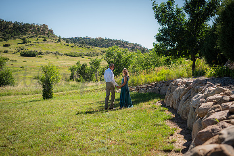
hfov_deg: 39.6
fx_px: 325
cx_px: 117
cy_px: 78
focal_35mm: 50
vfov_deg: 27.0
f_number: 2.5
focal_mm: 50
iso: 125
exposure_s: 1/1600
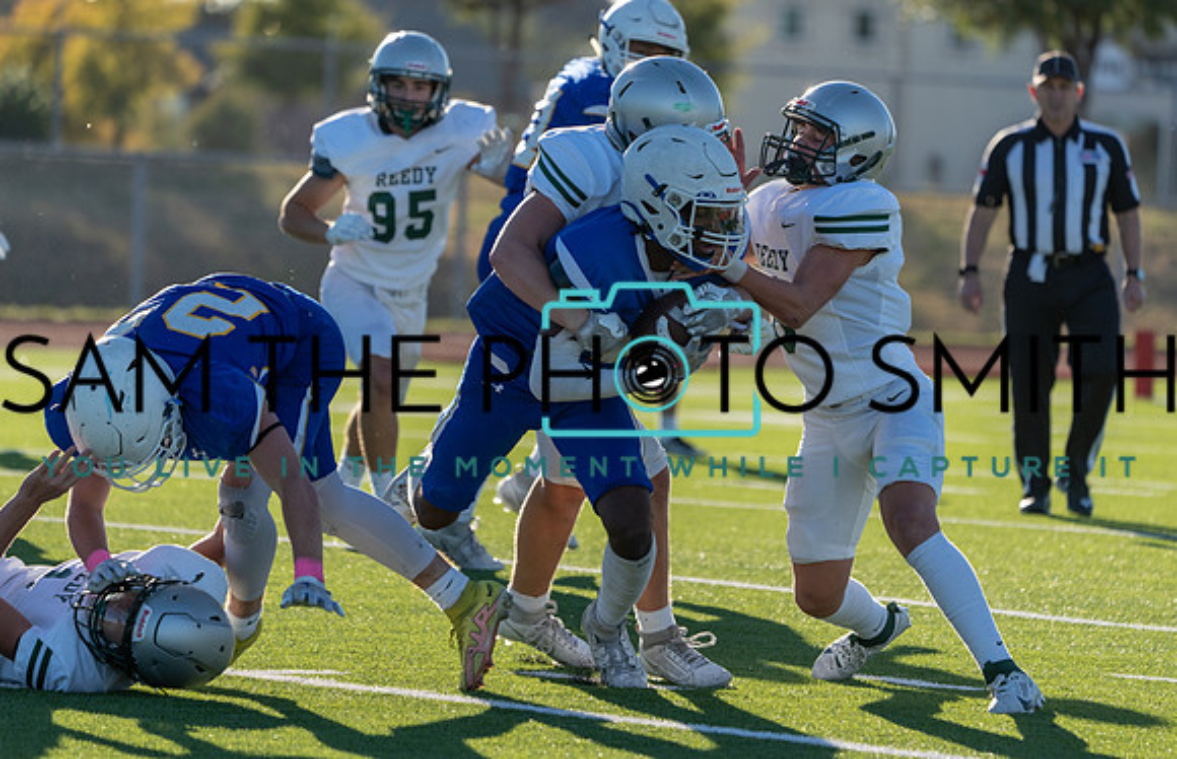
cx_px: 601
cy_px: 401
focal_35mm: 310
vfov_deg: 4.3
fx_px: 10021
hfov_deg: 6.7
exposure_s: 1/1250
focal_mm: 300
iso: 500
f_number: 5.6
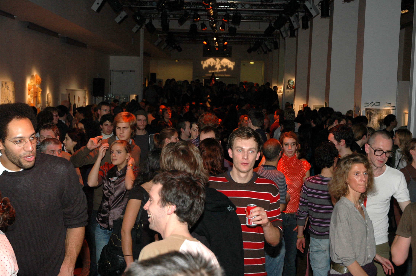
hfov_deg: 35.1
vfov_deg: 23.7
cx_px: 208
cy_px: 138
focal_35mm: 57
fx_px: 658
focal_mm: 38
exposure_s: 1/60
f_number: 5
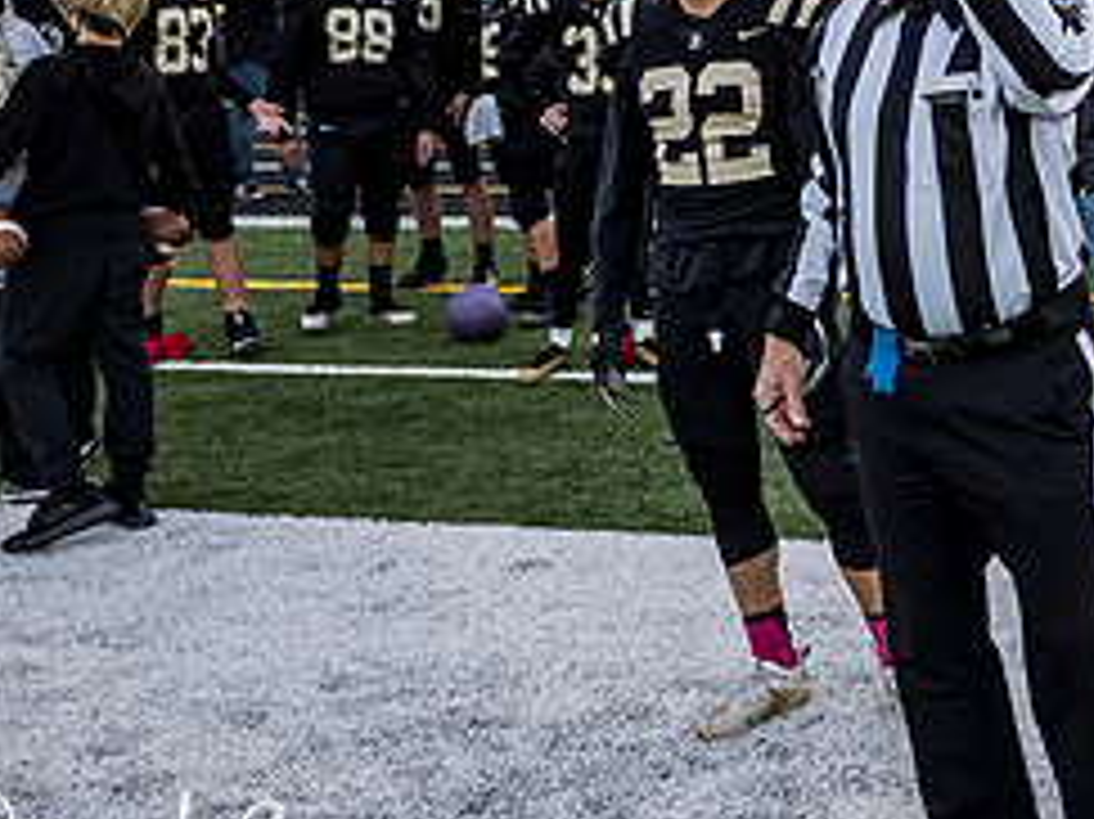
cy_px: 155
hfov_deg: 29.2
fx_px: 1958
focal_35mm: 62
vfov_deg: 23.3
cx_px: 1085
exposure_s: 1/2000
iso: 800
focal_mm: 13
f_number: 1.7
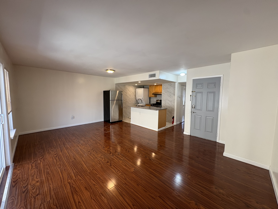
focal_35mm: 14
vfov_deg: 85.7
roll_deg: -0.1
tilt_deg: -3.7
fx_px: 112
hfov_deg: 102.1
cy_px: 104
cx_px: 139
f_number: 2.2
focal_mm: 2.22
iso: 125
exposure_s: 1/120
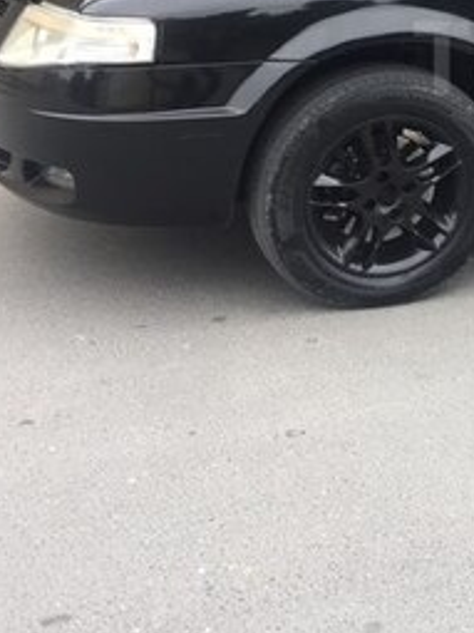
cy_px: 58
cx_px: 668
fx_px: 1370
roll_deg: -2.8
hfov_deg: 17.9
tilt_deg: -14.4
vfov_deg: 25.2
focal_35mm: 75
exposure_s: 1/50
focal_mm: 4.15
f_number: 2.2
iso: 32
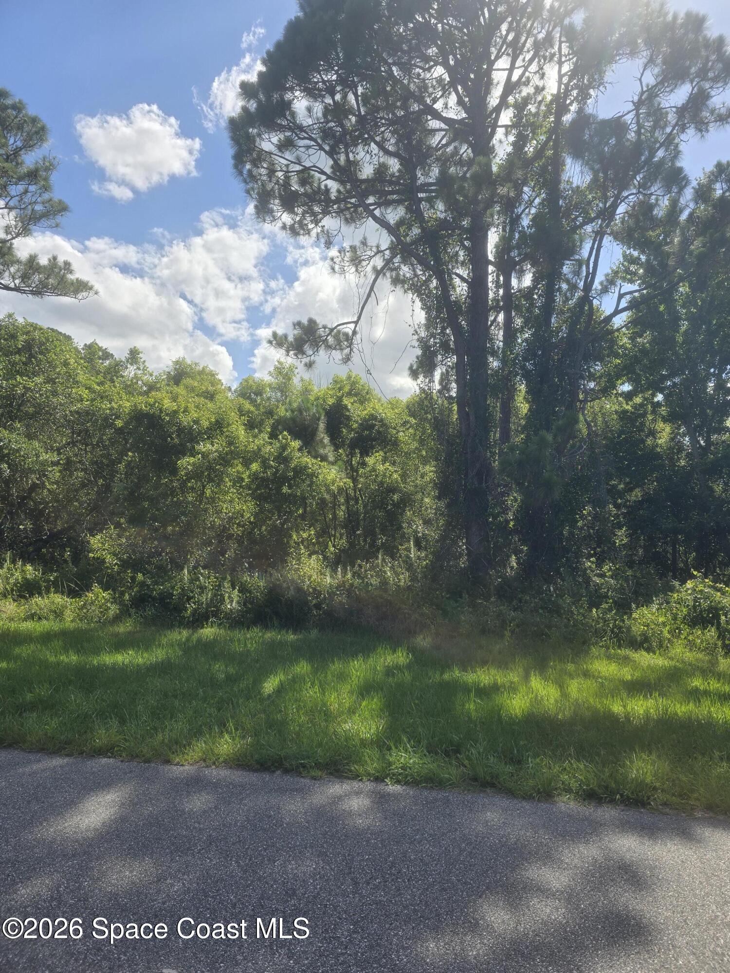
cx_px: 365
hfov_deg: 58.9
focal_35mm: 23
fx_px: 647
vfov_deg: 73.9
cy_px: 486
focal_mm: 6.3
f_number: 1.7
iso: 12
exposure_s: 1/902
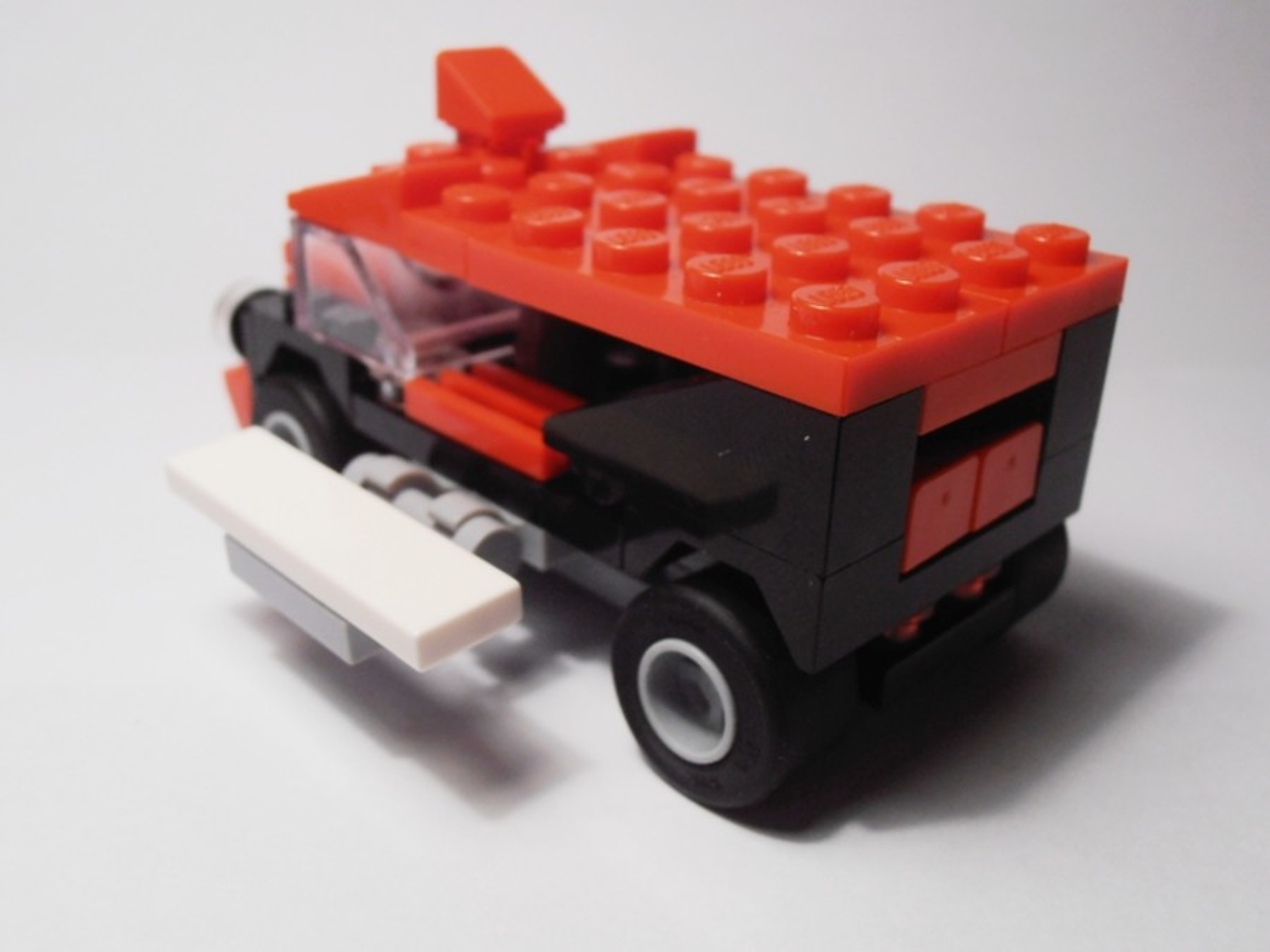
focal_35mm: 37
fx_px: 1357
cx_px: 635
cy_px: 476
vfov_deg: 38.7
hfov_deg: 50.1
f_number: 3.9
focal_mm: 6.61
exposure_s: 1/100
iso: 80
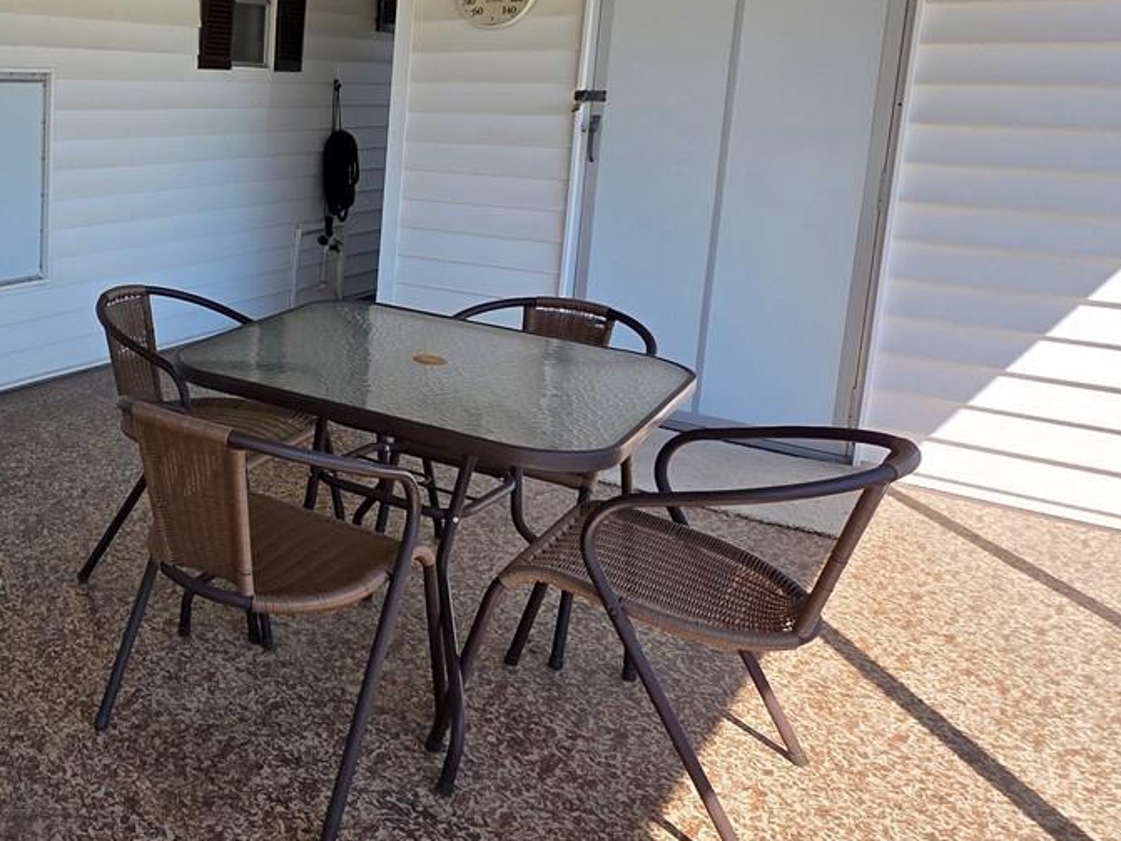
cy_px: 256
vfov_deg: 44.5
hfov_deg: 47.6
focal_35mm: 31
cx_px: -17
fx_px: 1004
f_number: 1.9
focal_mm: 2.2
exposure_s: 1/508
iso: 40
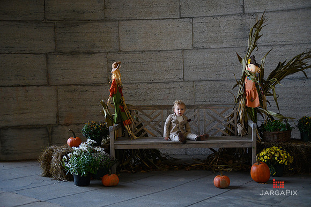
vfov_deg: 28.0
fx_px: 414
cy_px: 104
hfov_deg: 41.1
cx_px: 156
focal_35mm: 48
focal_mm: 48
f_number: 3.2
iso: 2000
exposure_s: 1/800
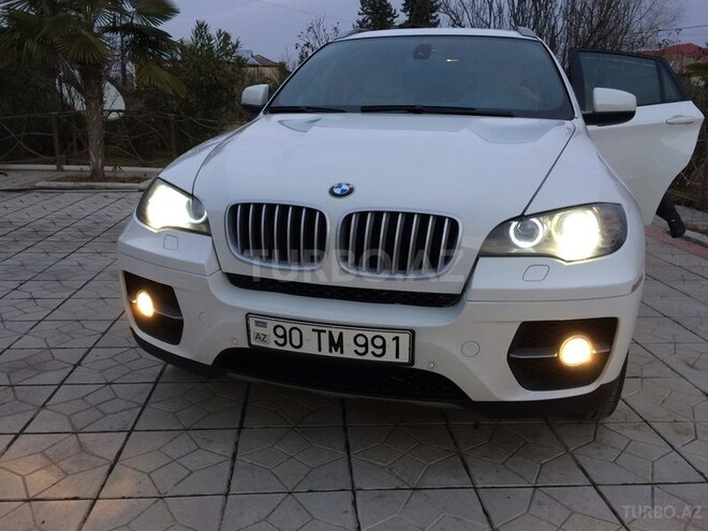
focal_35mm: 29
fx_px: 593
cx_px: 354
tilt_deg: -16.5
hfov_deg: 61.7
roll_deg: -2.7
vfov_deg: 48.2
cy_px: 266
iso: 40
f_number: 2.2
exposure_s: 1/33
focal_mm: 4.15
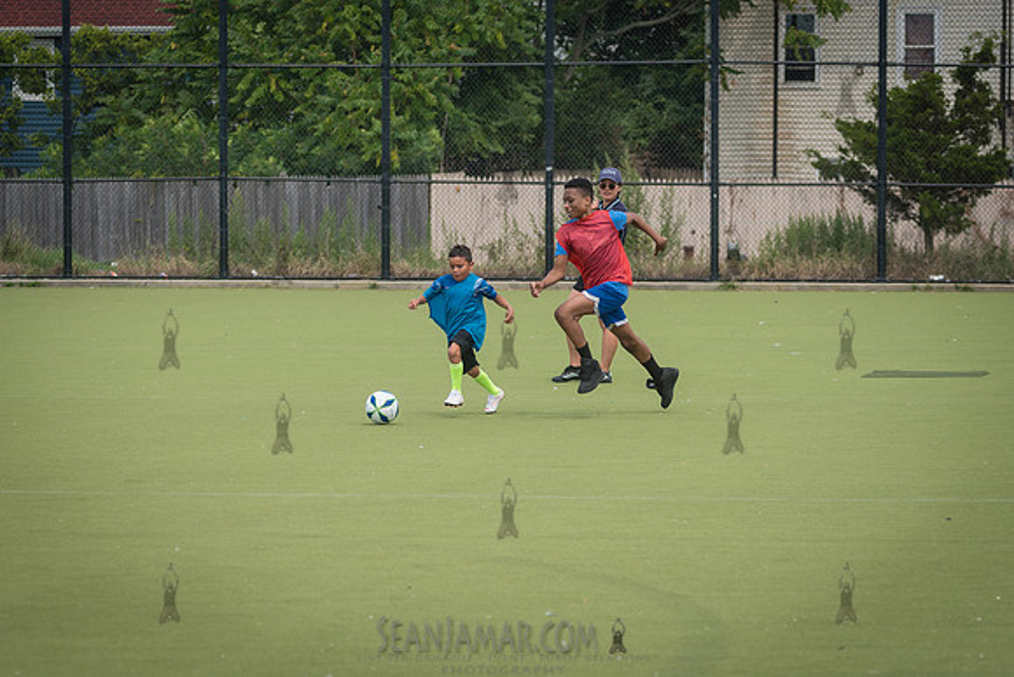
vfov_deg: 8.7
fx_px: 4434
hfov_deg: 13.0
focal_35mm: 157
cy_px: 371
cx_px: 498
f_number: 4
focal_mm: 120
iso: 250
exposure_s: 1/2000
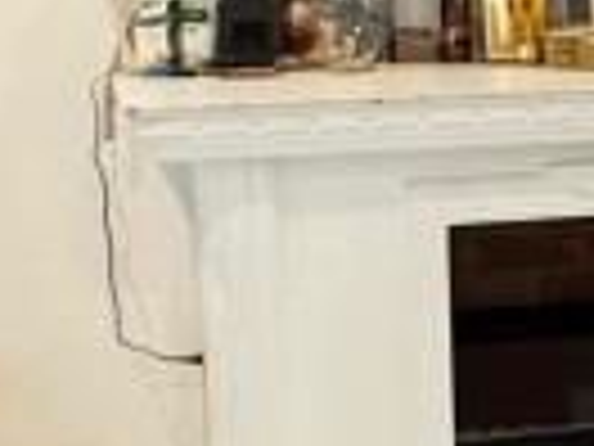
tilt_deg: -9.7
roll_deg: +1.7
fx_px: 1870
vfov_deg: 13.6
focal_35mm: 109
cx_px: 562
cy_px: 207
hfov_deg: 17.7
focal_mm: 2.22
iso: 1000
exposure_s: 1/60
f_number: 2.2
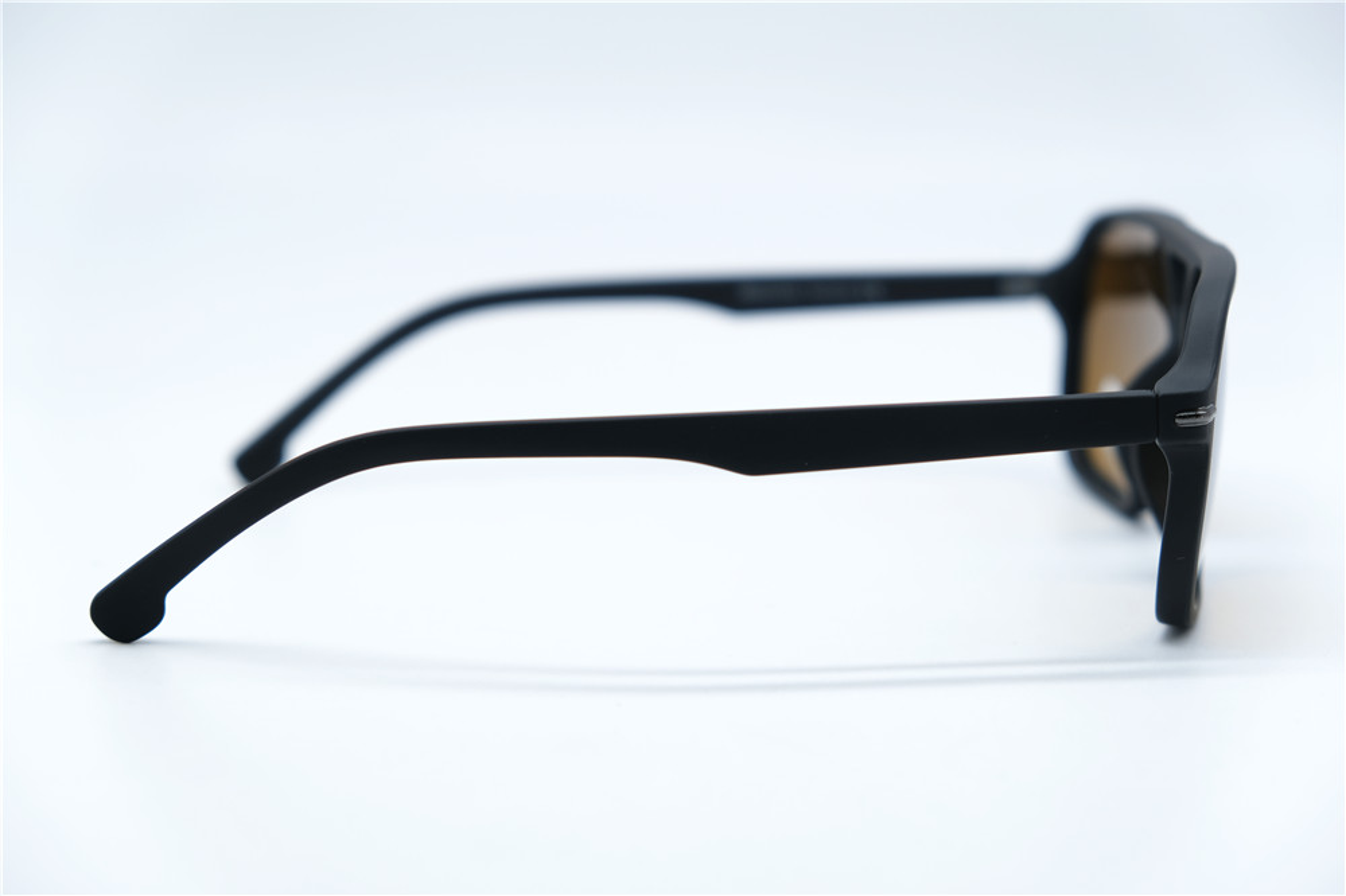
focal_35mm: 79
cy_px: 448
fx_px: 2953
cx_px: 673
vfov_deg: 17.3
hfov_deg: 25.7
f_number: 4
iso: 160
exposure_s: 1/200
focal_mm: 52.7
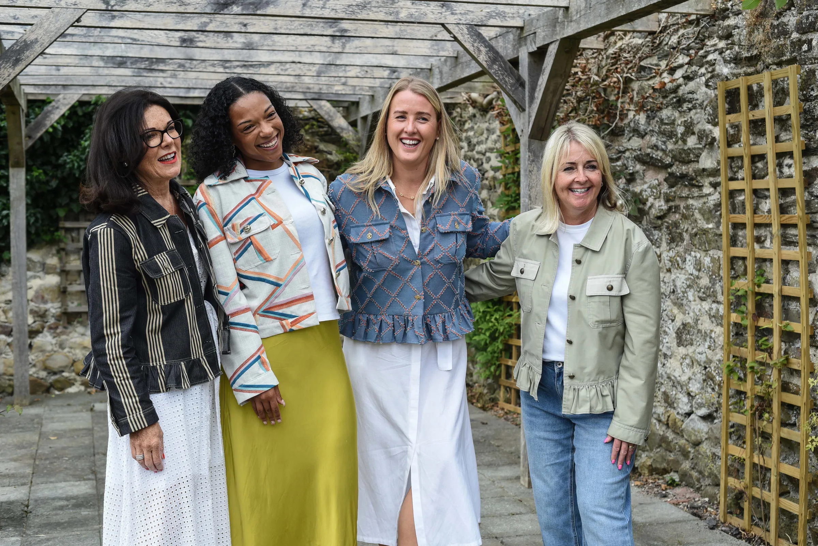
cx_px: 409
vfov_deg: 27.0
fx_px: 1136
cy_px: 273
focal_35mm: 50
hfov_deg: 39.6
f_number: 6.3
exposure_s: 1/800
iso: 400
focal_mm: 50
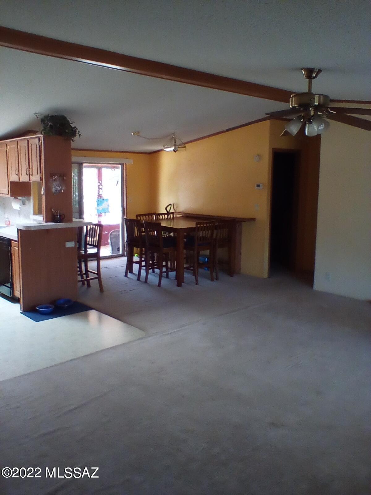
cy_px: 248
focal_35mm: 31
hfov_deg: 45.4
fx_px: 443
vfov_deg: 58.4
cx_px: 186
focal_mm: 2.38
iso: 160
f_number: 2.4
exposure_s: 1/30
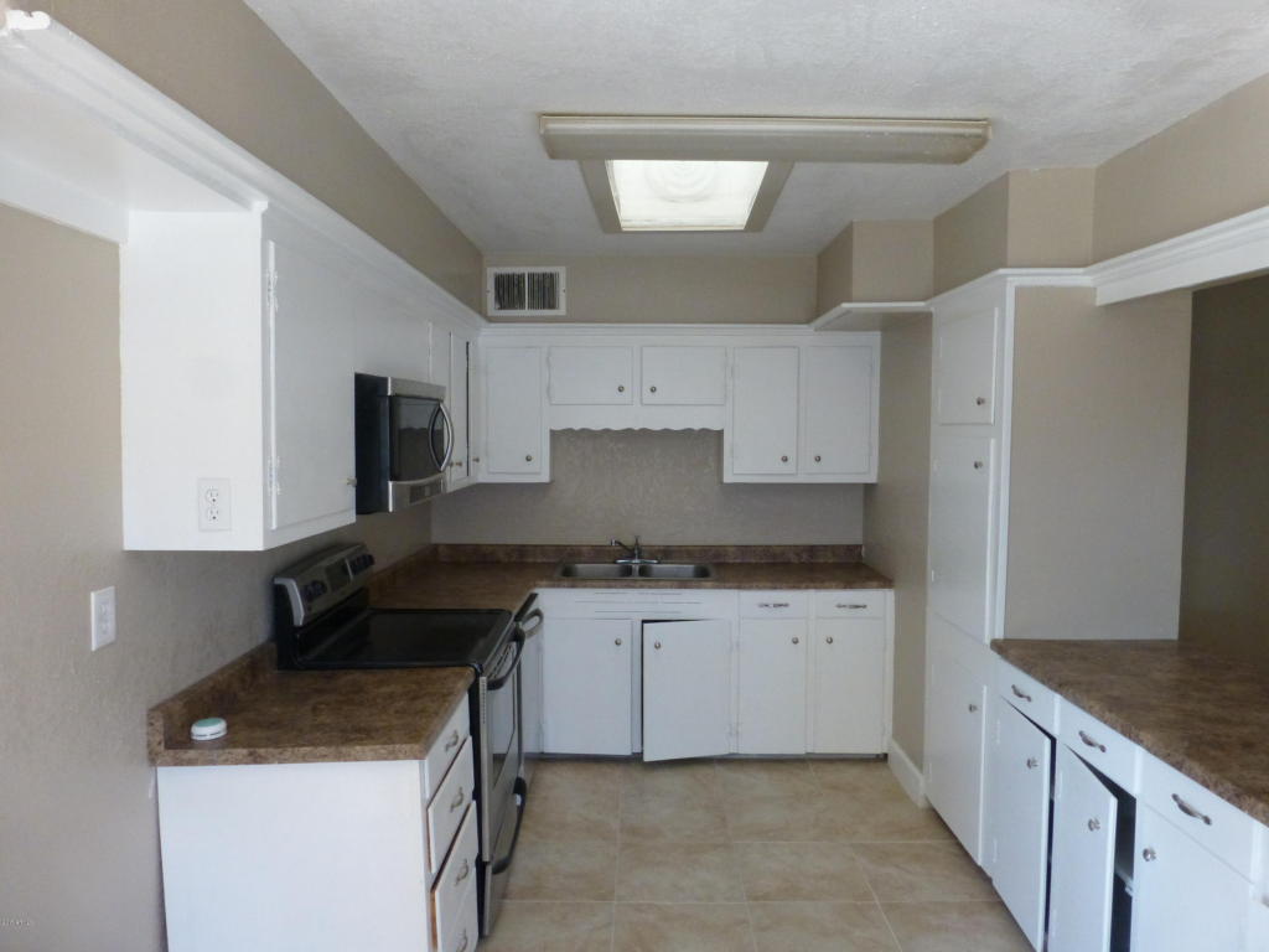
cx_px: 634
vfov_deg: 56.8
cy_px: 476
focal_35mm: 24
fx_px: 880
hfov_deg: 71.6
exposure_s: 1/40
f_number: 5
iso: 400
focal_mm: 4.3
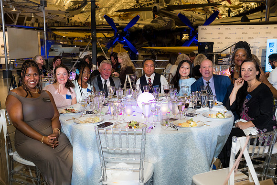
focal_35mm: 37
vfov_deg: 36.0
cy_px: 92
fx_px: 285
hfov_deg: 51.9
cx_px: 138
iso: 2200
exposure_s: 1/125
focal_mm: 37
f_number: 4
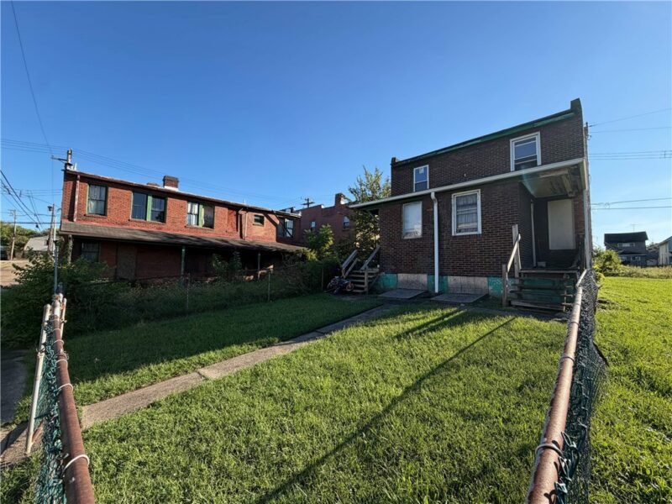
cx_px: 336
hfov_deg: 102.1
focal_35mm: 14
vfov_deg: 85.7
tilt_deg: +4.2
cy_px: 252
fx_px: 272
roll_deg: -1.1
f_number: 2.2
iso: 40
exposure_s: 1/679
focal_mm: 2.22
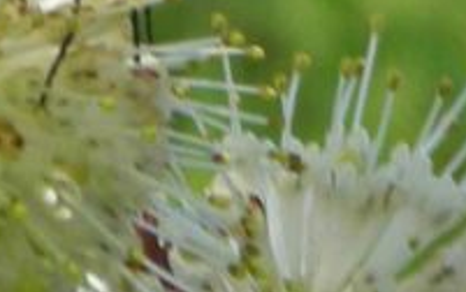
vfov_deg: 2.1
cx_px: 230
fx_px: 7944
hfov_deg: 3.4
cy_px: -579
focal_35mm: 625
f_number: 5.3
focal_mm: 19.2
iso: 50
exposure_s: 1/90.2
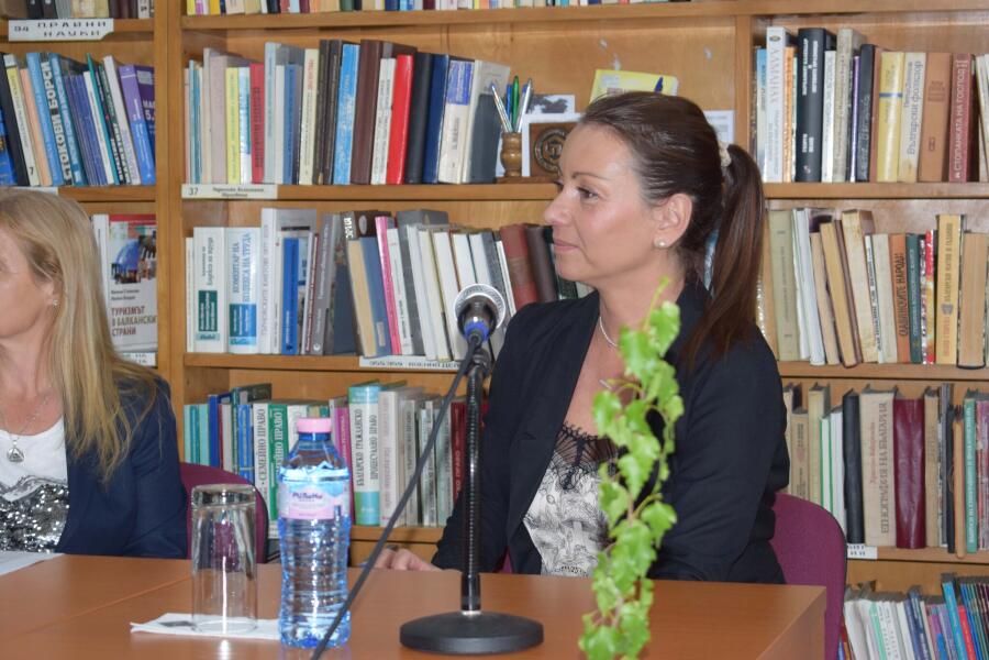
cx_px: 494
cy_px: 330
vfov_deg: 16.6
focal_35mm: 82
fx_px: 2266
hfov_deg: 24.6
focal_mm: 55
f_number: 5.6
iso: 800
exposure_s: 1/60
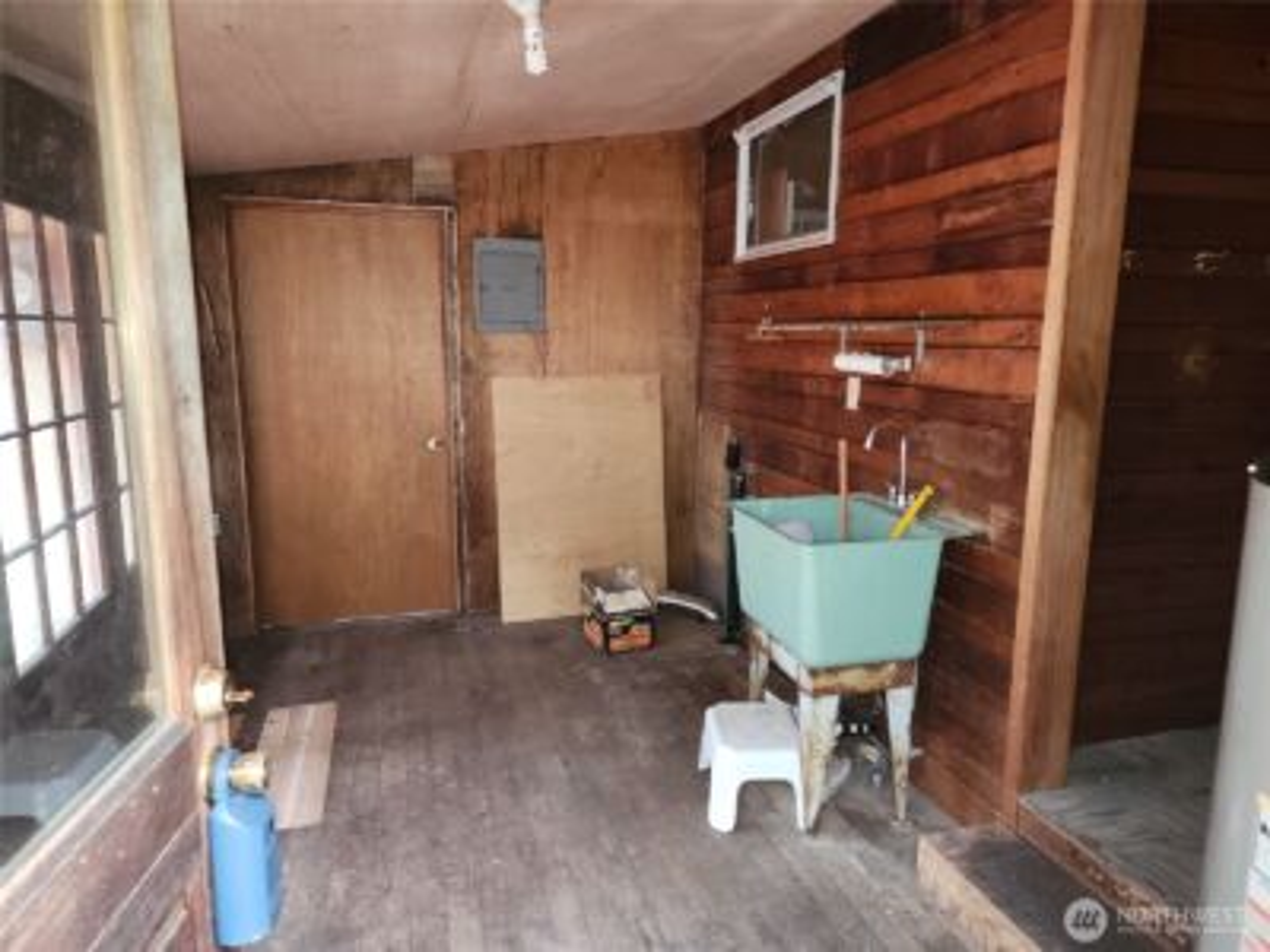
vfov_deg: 58.9
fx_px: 844
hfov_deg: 73.9
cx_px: 635
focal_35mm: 23
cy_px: 476
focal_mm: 6.4
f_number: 1.8
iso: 250
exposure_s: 1/9.99
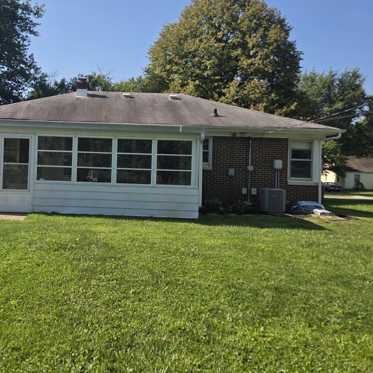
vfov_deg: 44.8
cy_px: 161
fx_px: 451
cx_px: 104
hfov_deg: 43.8
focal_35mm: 37
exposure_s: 1/1580
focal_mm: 5.4
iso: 25
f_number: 1.8
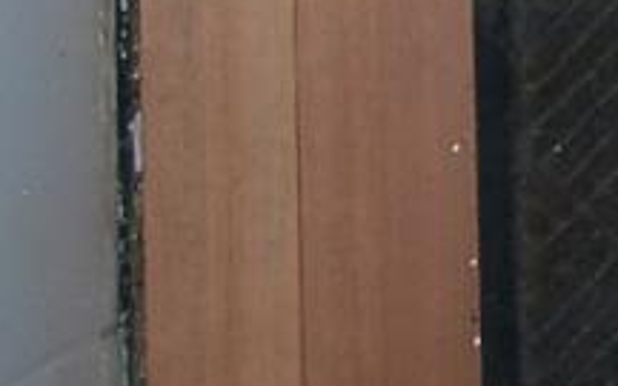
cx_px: 1396
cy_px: -446
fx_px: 4059
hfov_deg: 8.1
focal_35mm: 241
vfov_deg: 5.3
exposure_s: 1/60
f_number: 3.2
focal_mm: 8
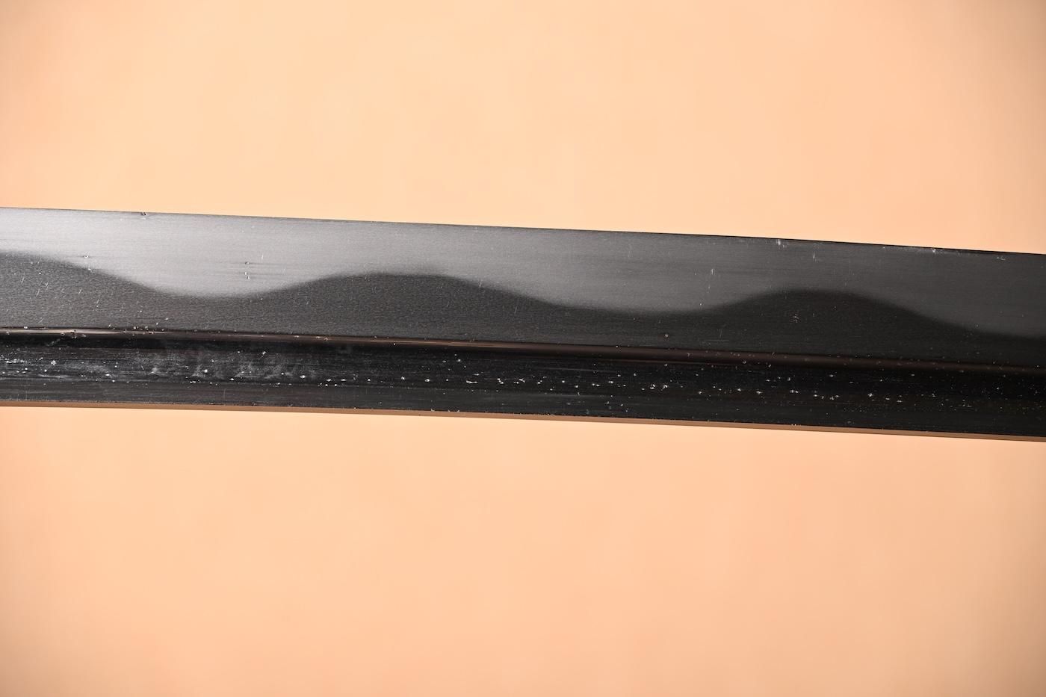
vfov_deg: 10.6
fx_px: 3747
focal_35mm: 129
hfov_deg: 15.9
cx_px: 523
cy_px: 348
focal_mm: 86
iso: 100
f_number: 5.6
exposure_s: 1/1.6
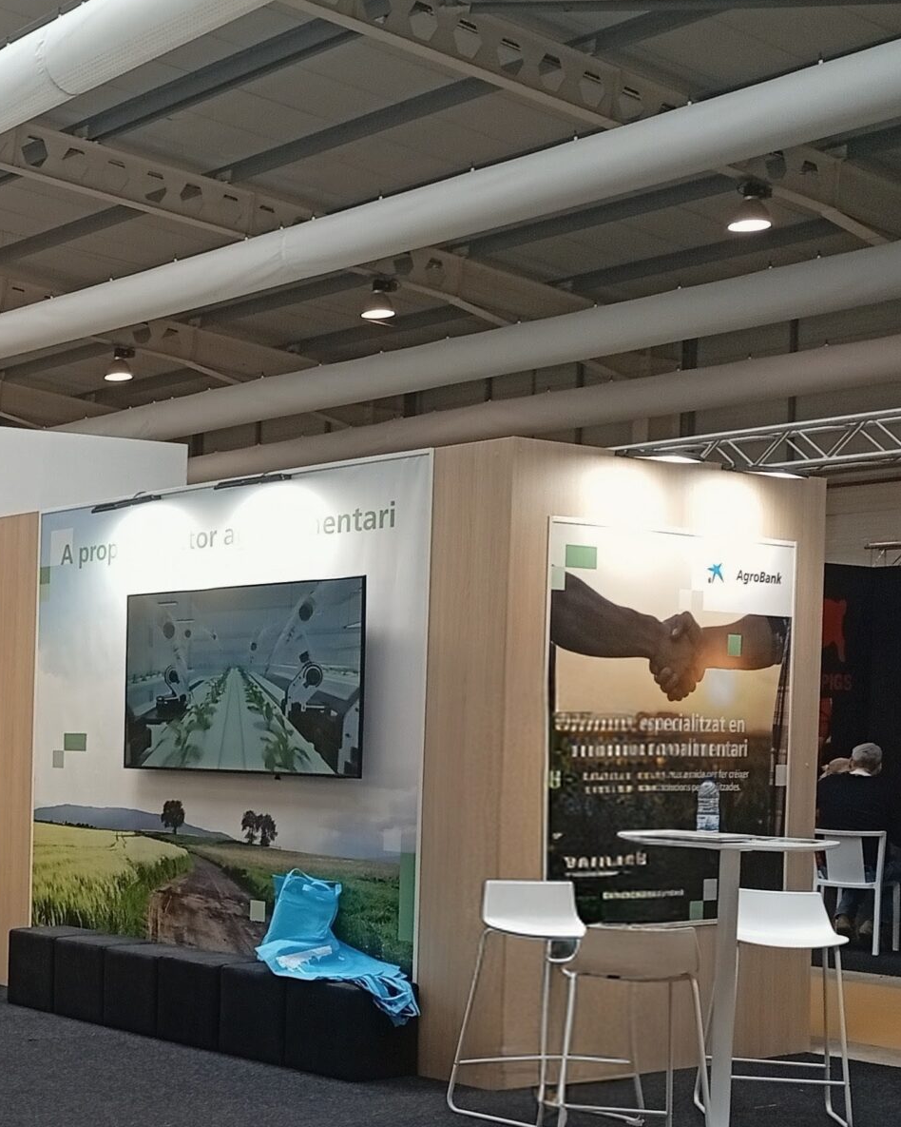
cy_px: 826
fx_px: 1900
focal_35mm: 57
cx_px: -269
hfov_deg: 23.6
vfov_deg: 32.5
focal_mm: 3.98
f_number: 1.8
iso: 96
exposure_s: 1/50
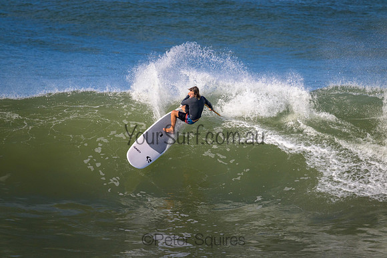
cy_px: 129
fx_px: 8602
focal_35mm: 800
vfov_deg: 1.7
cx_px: 194
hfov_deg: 2.6
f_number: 11
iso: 1000
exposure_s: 1/2000
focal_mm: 800
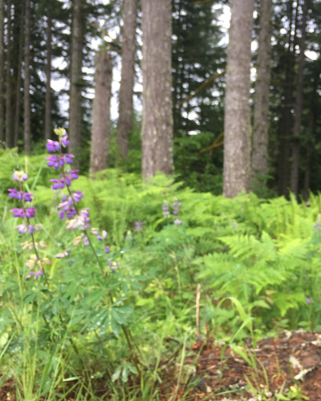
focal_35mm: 41
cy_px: 196
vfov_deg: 44.8
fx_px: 487
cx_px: 212
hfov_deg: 36.1
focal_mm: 4.15
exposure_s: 1/180
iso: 32
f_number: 2.2
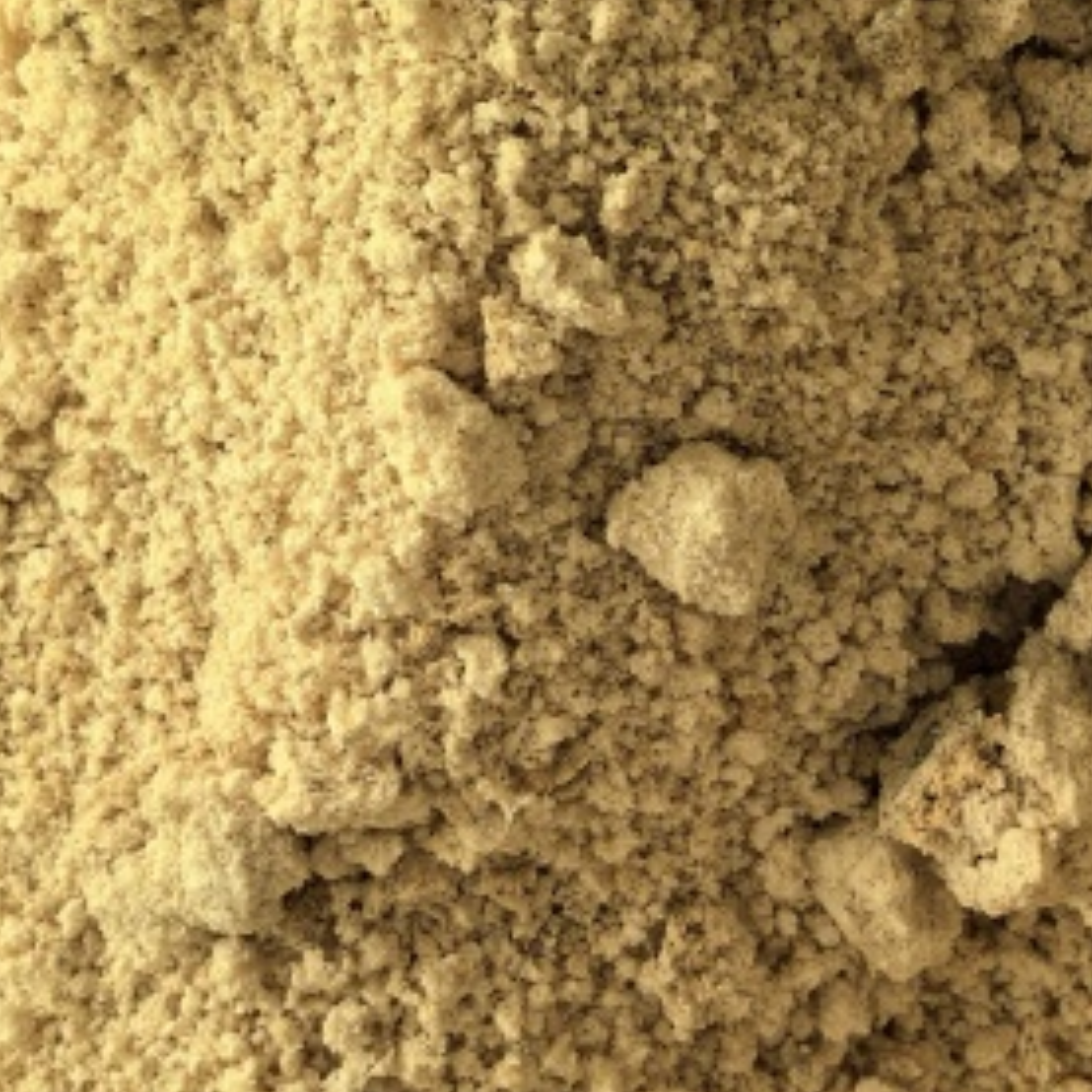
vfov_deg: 24.8
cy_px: 319
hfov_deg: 24.7
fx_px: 2463
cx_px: 812
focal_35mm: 69
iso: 400
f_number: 2
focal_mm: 6.98
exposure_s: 1/1976
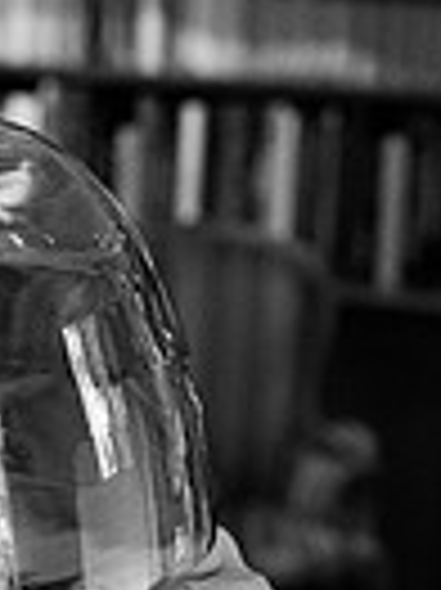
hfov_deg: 7.4
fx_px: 3369
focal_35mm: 198
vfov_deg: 9.9
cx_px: -122
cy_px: 558
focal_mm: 40
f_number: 4
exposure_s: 1/160
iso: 5000
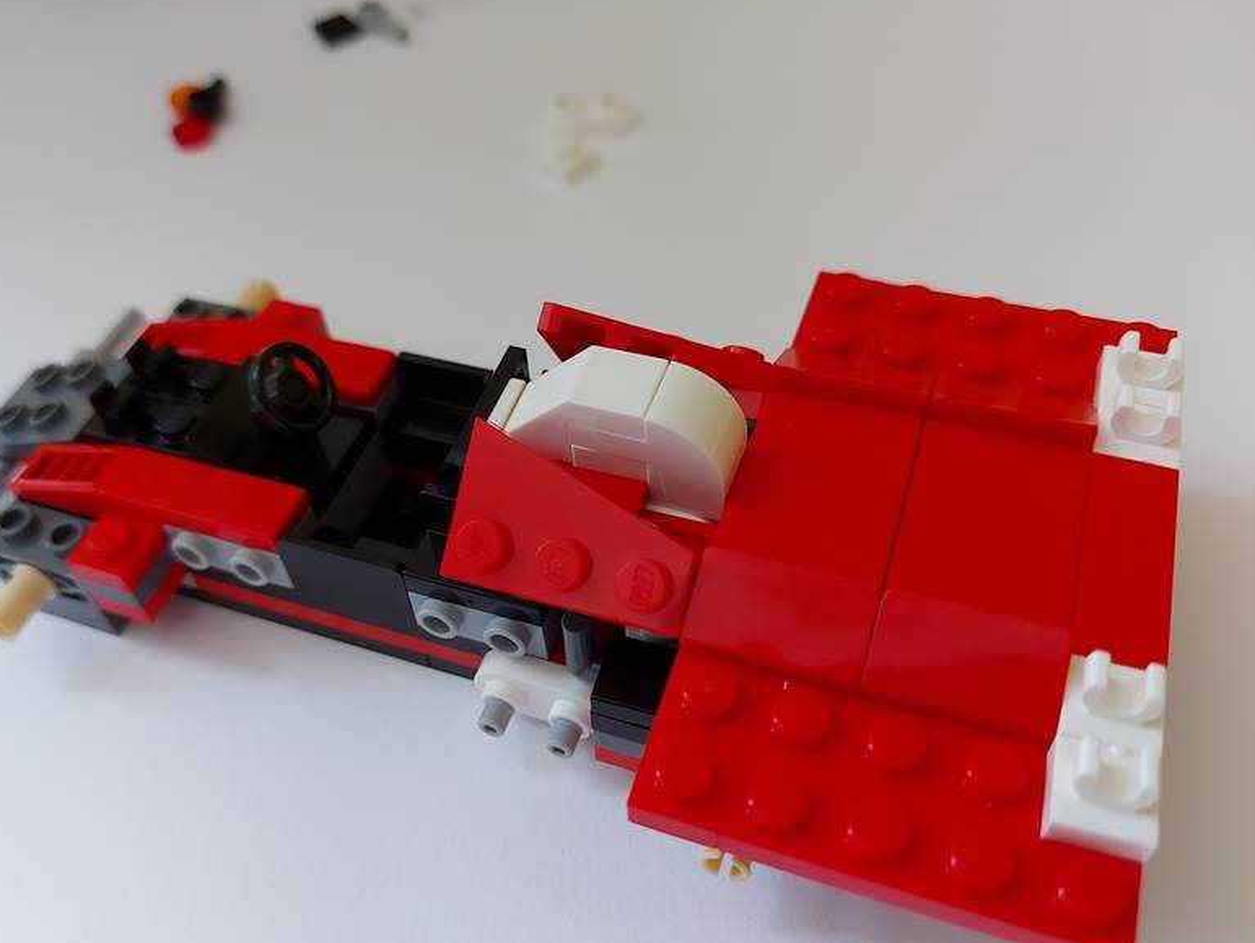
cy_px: 512
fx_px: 1016
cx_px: 539
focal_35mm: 28
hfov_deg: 63.1
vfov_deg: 49.7
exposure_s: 1/25
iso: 250
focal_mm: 5.23
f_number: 1.8
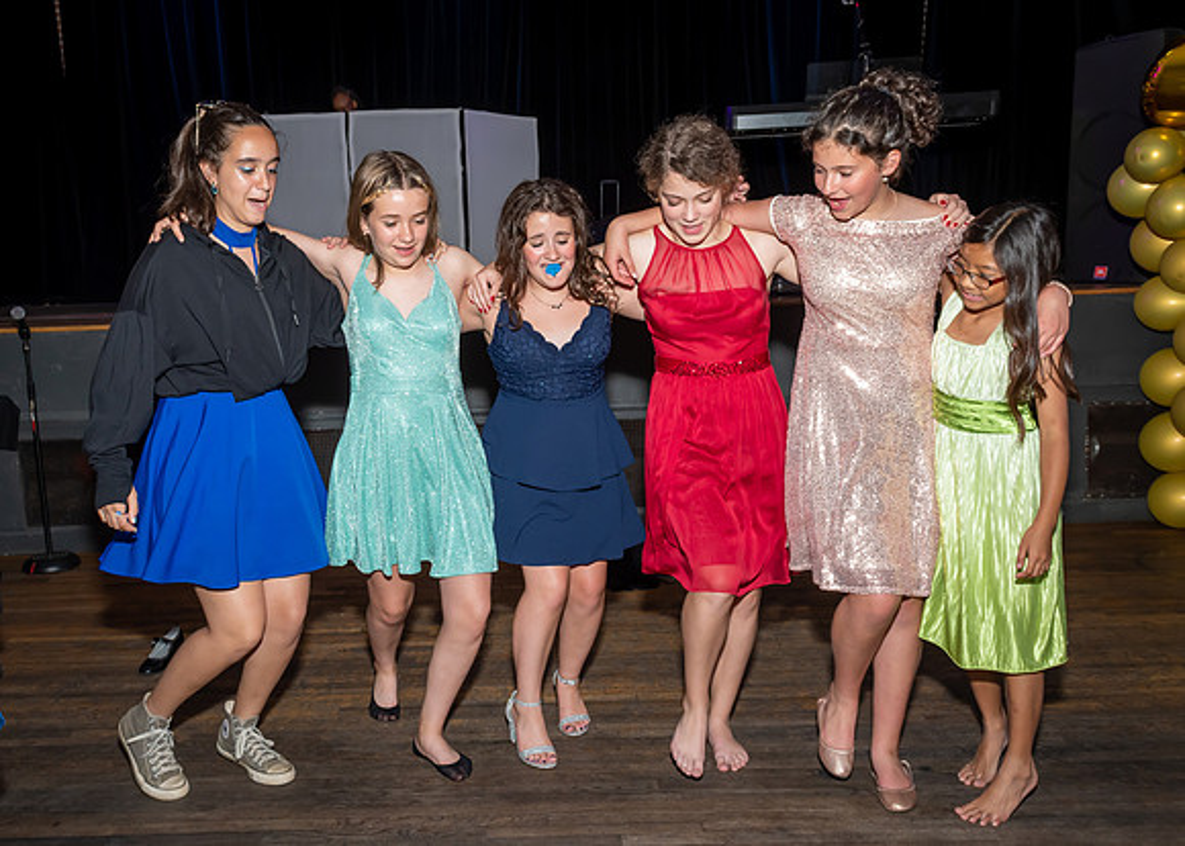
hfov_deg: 59.4
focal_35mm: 31
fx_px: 1035
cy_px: 449
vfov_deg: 44.4
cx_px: 520
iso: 400
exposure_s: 1/250
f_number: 5.6
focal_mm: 17
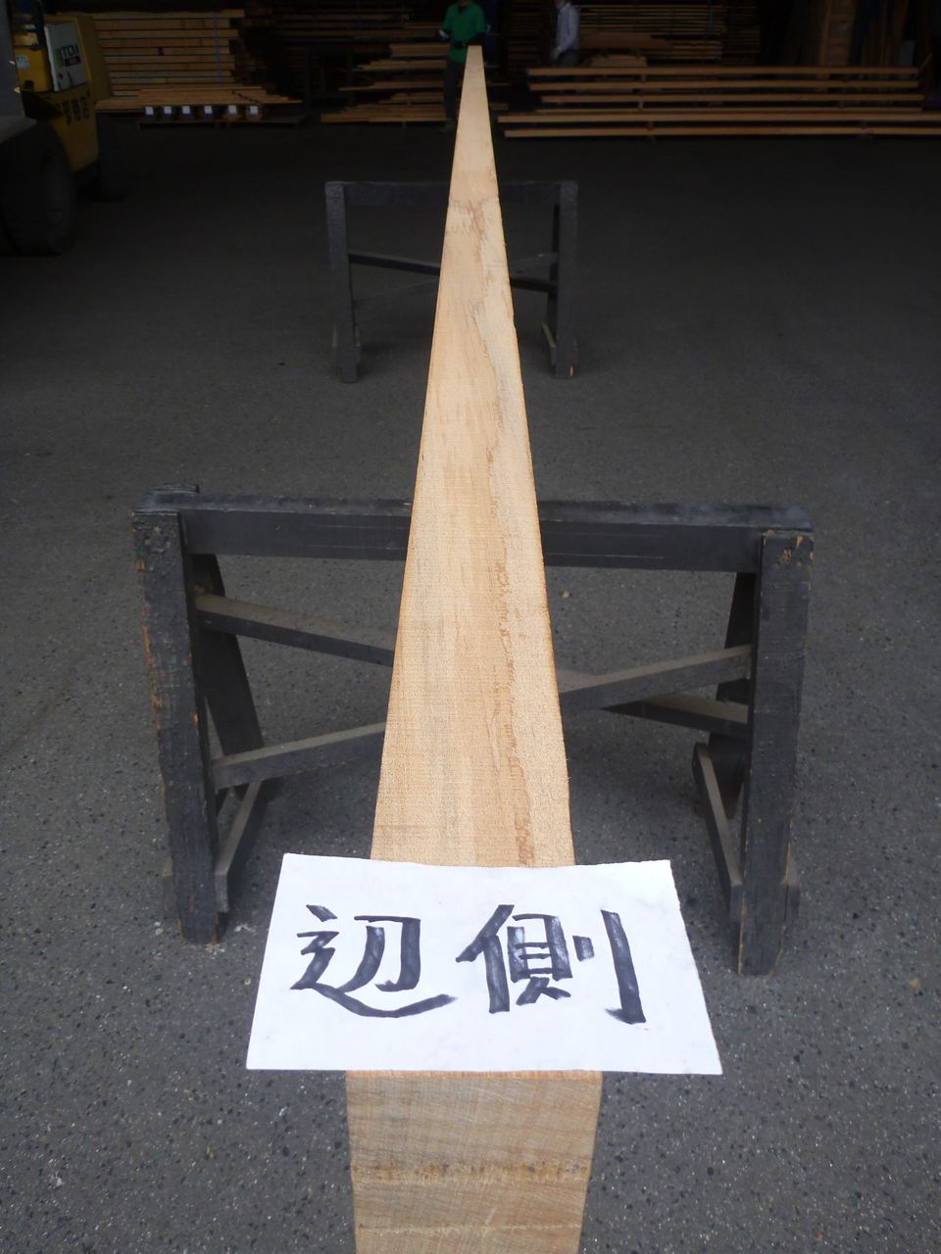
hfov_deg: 49.7
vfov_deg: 63.4
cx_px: 470
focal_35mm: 28
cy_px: 627
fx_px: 1015
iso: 125
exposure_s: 1/60
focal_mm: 4.9
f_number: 3.3
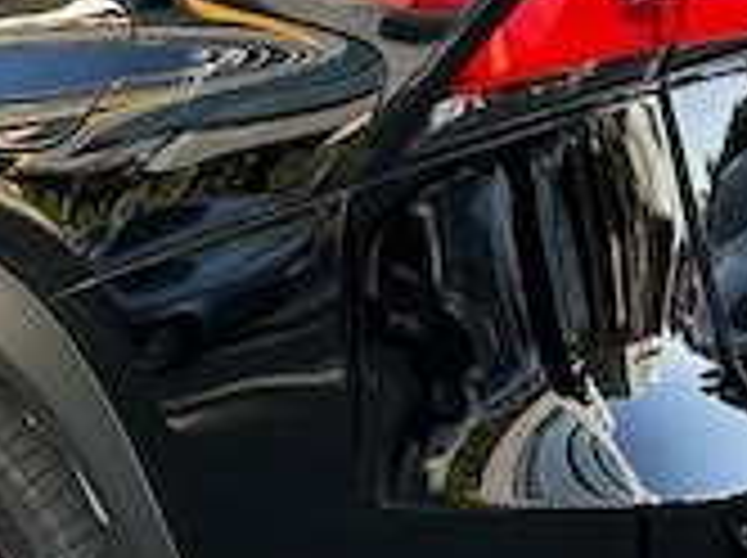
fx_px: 2026
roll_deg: +1.3
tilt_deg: -12.6
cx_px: 328
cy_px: 189
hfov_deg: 20.9
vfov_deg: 15.7
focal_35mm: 94
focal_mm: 5.1
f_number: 1.6
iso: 50
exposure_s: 1/122
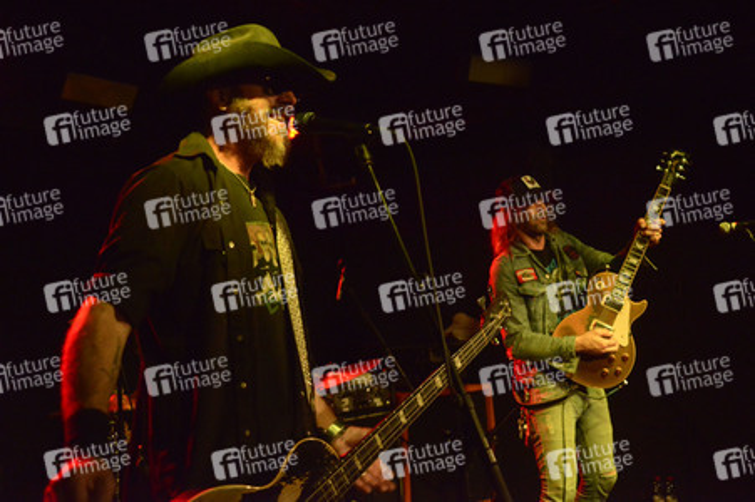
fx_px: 733
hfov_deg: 54.5
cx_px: 378
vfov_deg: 37.8
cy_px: 251
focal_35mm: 35
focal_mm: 35
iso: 10159
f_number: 3.3
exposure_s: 1/125
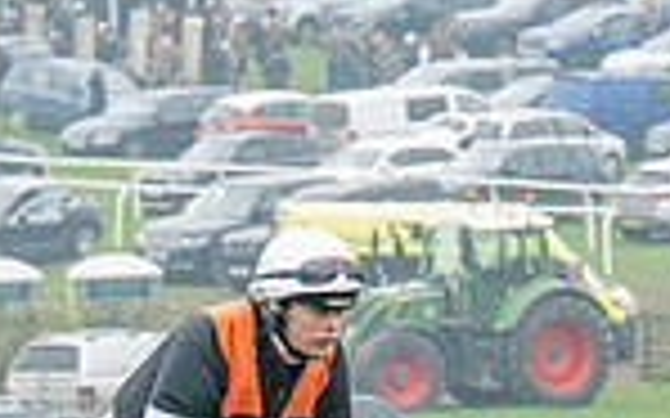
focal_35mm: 600
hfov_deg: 3.5
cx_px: -10
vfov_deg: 2.2
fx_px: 10952
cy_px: 673
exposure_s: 1/1600
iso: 1000
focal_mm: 71
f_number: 4
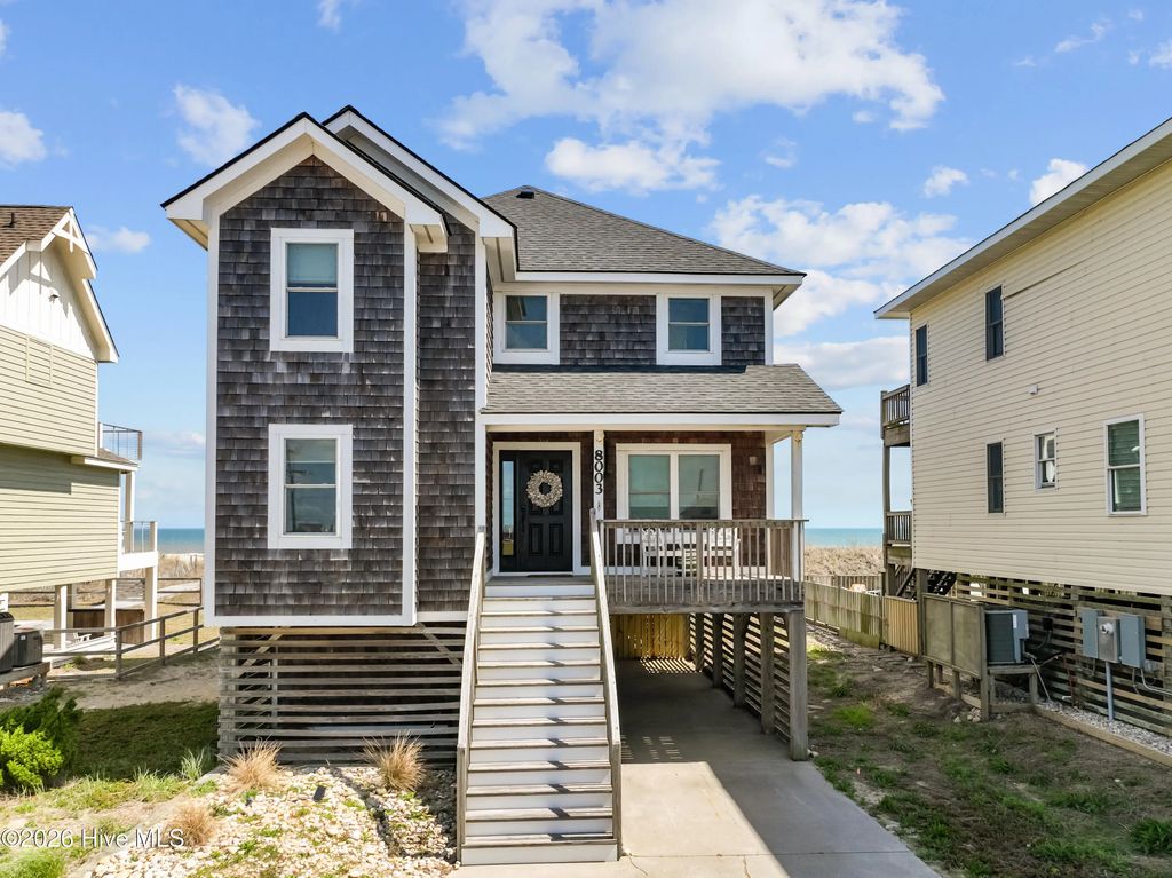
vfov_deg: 56.8
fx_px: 812
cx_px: 586
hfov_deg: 71.6
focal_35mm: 24
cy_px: 439
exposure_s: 1/2500
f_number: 2.8
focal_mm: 12.29
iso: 100
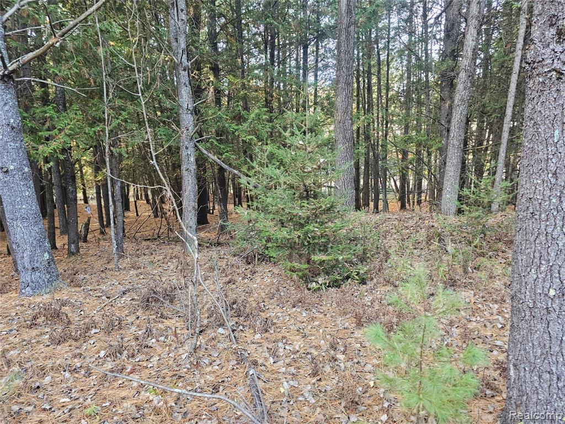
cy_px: 212
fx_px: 375
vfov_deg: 58.9
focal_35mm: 23
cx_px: 282
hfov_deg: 73.9
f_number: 1.7
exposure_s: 1/120
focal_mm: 6.3
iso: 500
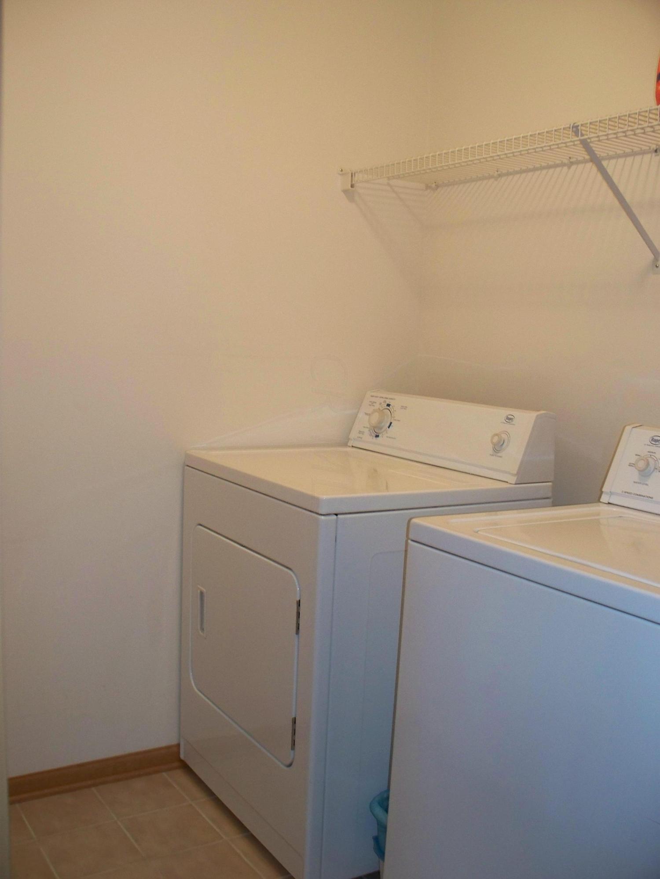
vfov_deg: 51.4
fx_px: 915
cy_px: 440
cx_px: 330
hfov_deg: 39.7
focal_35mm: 36
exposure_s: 1/50
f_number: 2.8
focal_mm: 7.54
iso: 200
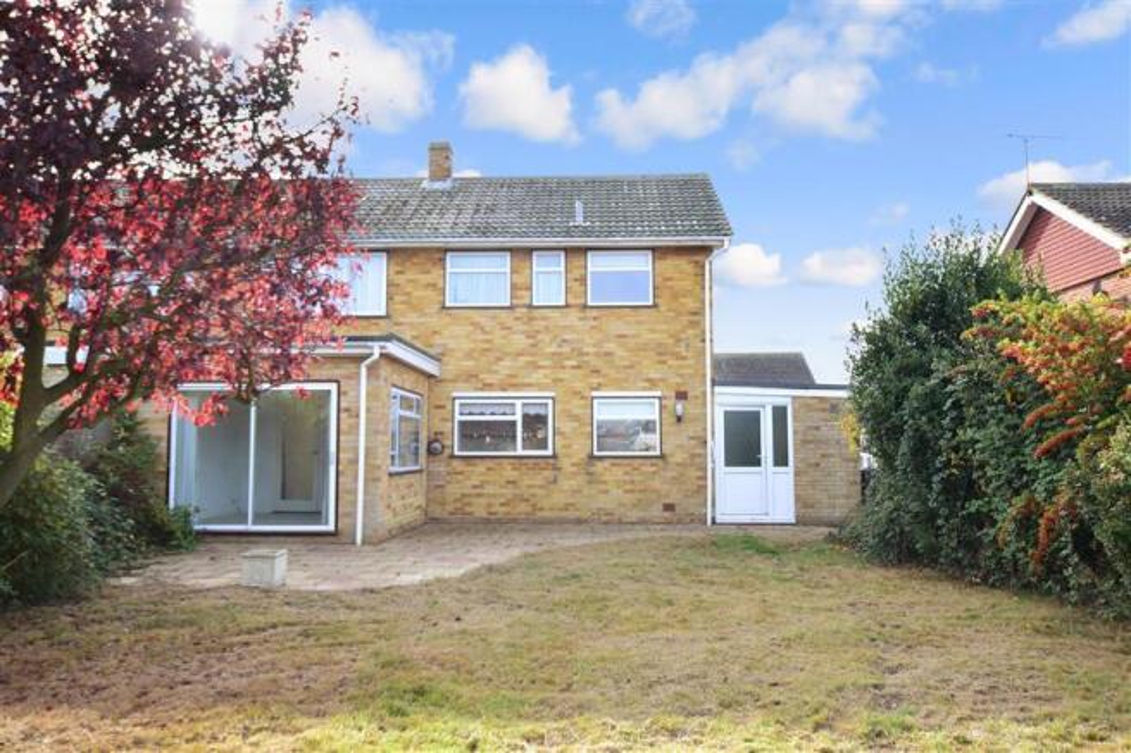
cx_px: 566
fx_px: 942
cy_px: 376
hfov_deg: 61.9
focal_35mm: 30
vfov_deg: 43.6
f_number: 6.3
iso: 200
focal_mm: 20
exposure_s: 1/160
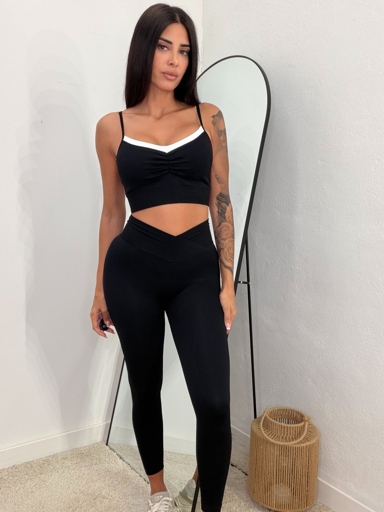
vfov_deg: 60.0
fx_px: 444
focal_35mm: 30
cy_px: 256
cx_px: 192
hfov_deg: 46.8
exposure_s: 1/50
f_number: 1.9
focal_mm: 2.71
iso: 40
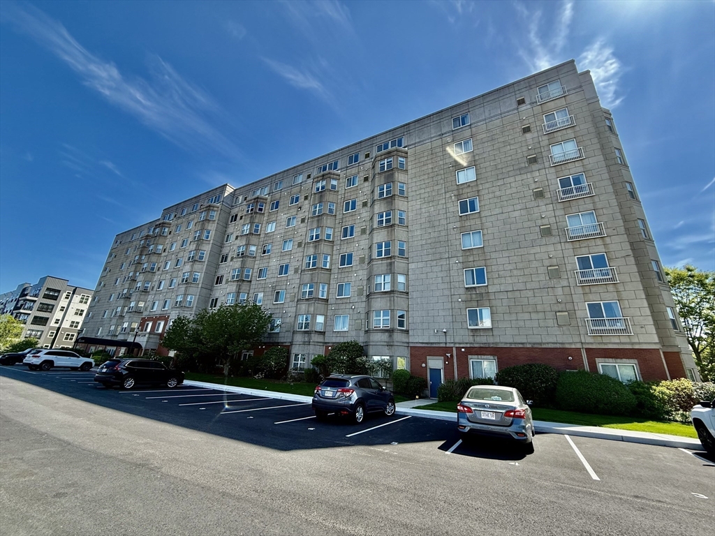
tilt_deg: +20.5
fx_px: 289
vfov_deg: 85.7
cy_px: 268
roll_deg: -3.7
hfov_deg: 102.1
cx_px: 358
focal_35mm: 14
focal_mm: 2.22
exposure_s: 1/888
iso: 50
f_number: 2.2
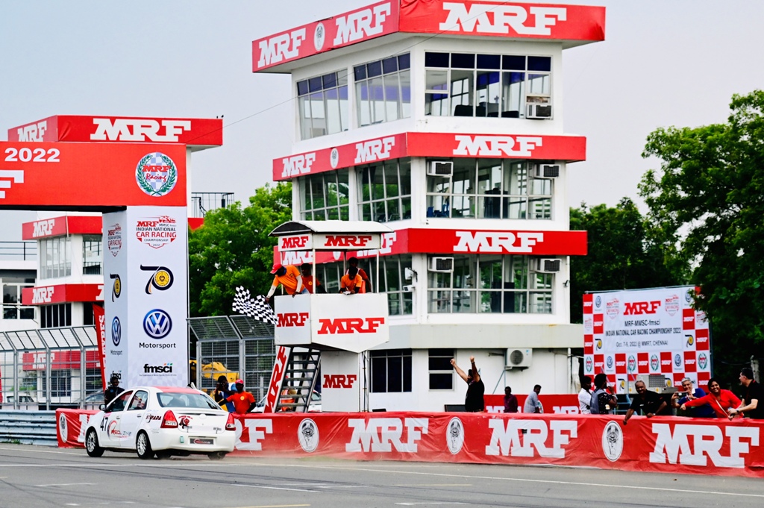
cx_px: 382
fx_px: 2460
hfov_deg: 17.7
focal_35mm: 116
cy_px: 254
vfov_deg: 11.8
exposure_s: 1/1600
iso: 1000
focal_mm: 116
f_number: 2.8
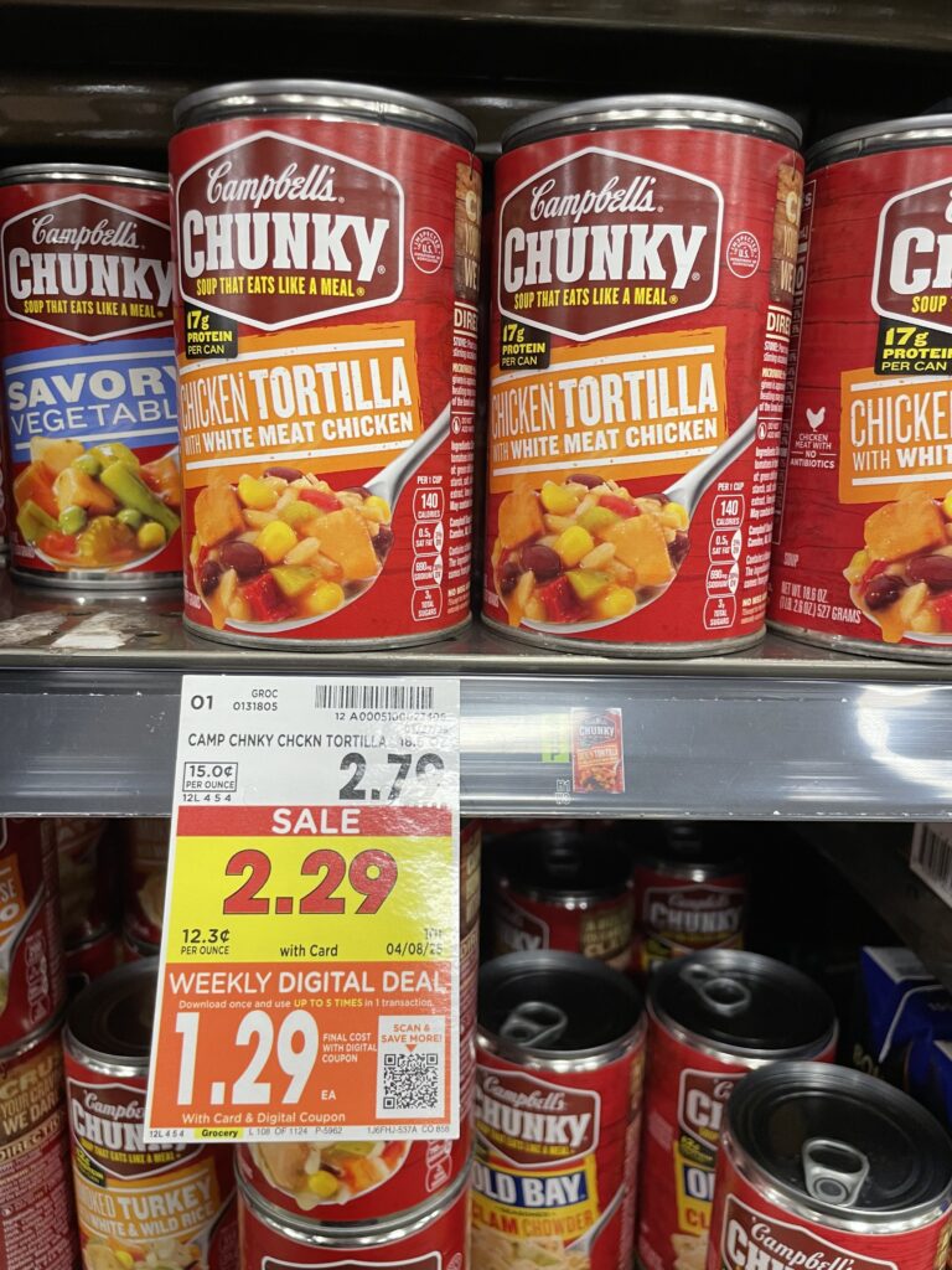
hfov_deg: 53.1
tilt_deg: -13.5
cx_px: 476
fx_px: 953
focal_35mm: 26
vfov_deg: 67.3
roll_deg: -1.4
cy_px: 635
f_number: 1.6
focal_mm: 4.2
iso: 100
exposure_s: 1/60
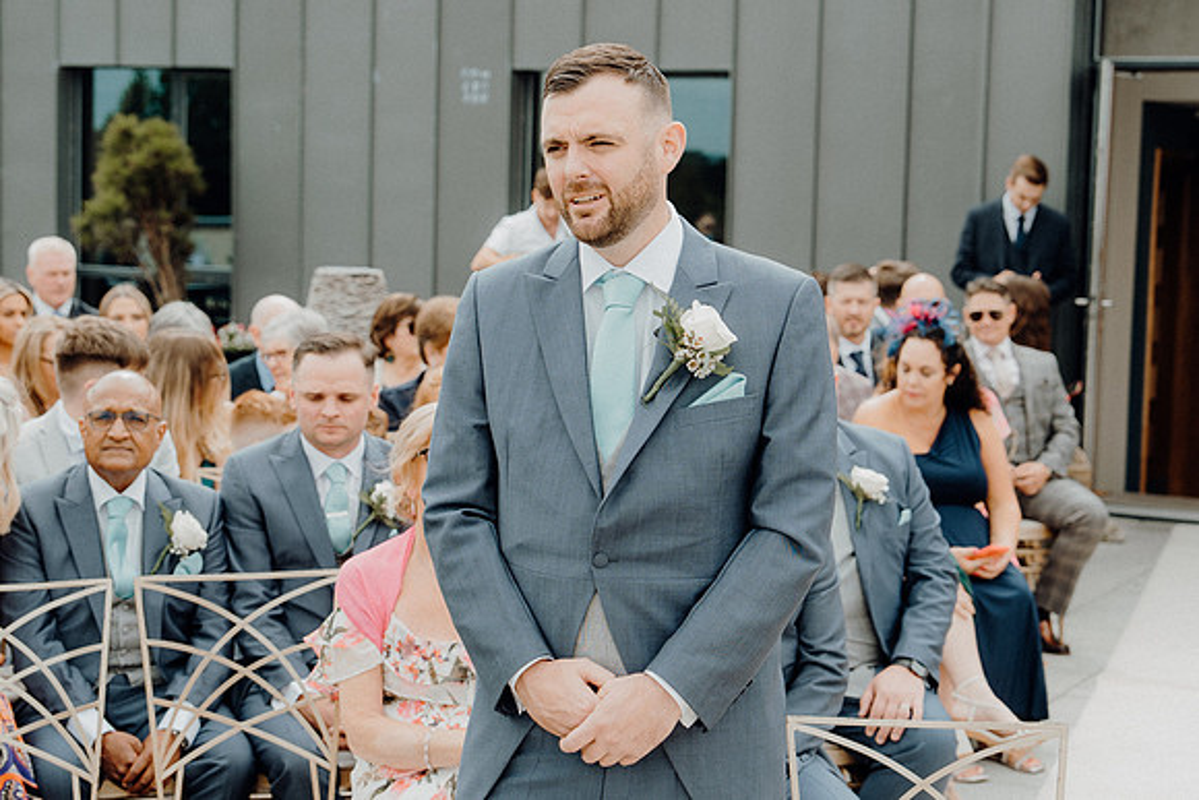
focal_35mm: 70
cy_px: 400
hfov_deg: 28.8
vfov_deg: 19.5
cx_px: 600
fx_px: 2332
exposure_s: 1/500
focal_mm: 47
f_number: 3.5
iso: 125
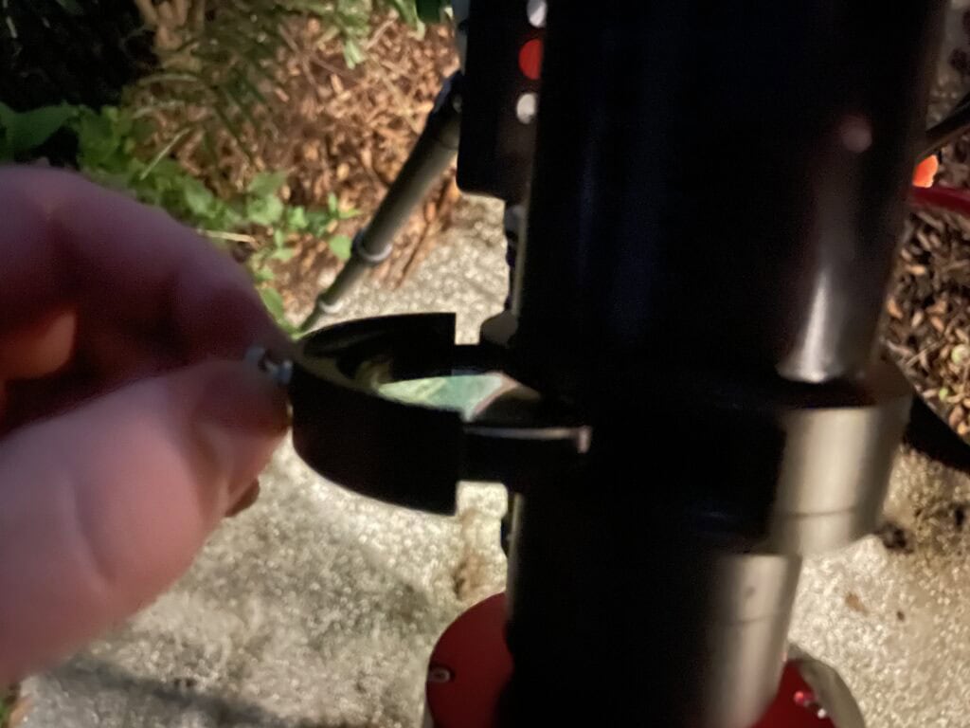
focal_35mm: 26
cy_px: 364
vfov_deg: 53.1
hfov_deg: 67.3
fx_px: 729
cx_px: 485
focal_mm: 4.2
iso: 4000
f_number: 1.6
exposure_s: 1/4
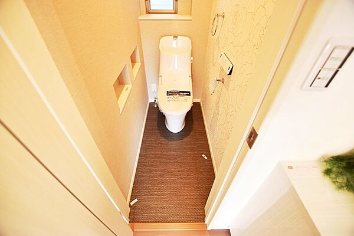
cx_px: 177
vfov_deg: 77.3
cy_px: 118
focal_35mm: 15
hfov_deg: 100.4
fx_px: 147
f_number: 3.5
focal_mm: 10
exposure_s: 1/40
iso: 200
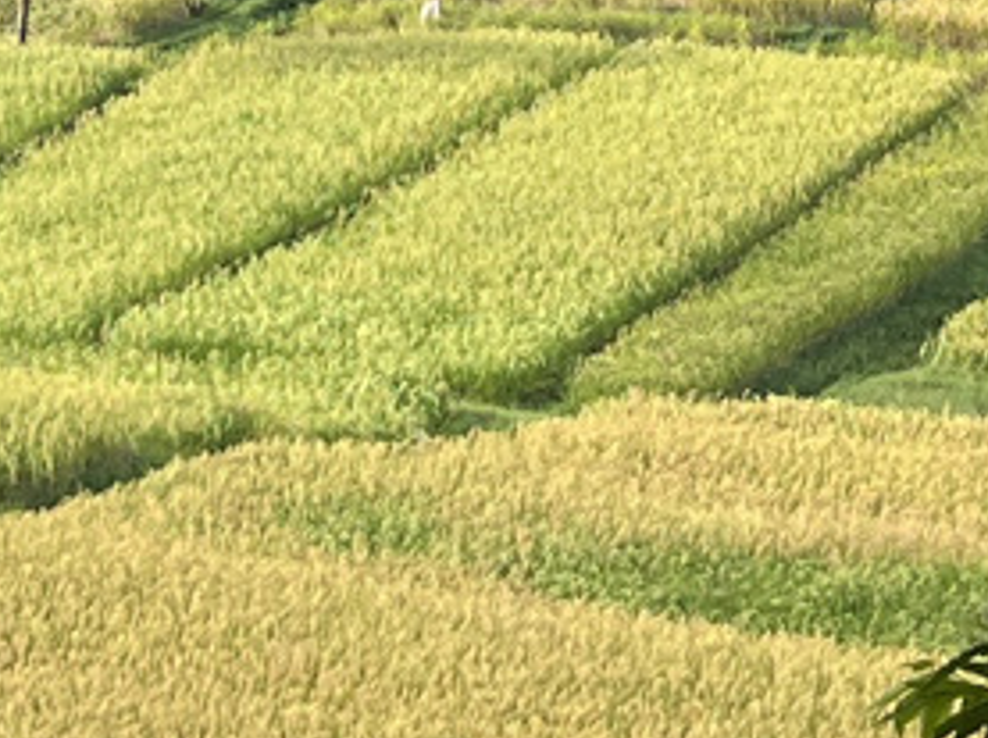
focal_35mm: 188
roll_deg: +0.5
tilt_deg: -3.0
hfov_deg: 10.5
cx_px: 29
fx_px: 5359
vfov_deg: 7.7
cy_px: -506
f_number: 1.5
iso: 50
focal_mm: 5.7
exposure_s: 1/1531
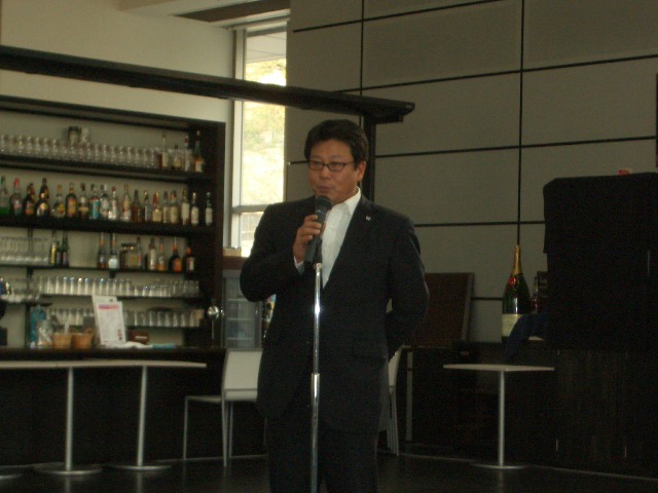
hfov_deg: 22.3
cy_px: 246
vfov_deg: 16.8
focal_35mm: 88
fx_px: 1673
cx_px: 329
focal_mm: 14.6
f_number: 4.4
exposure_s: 1/60
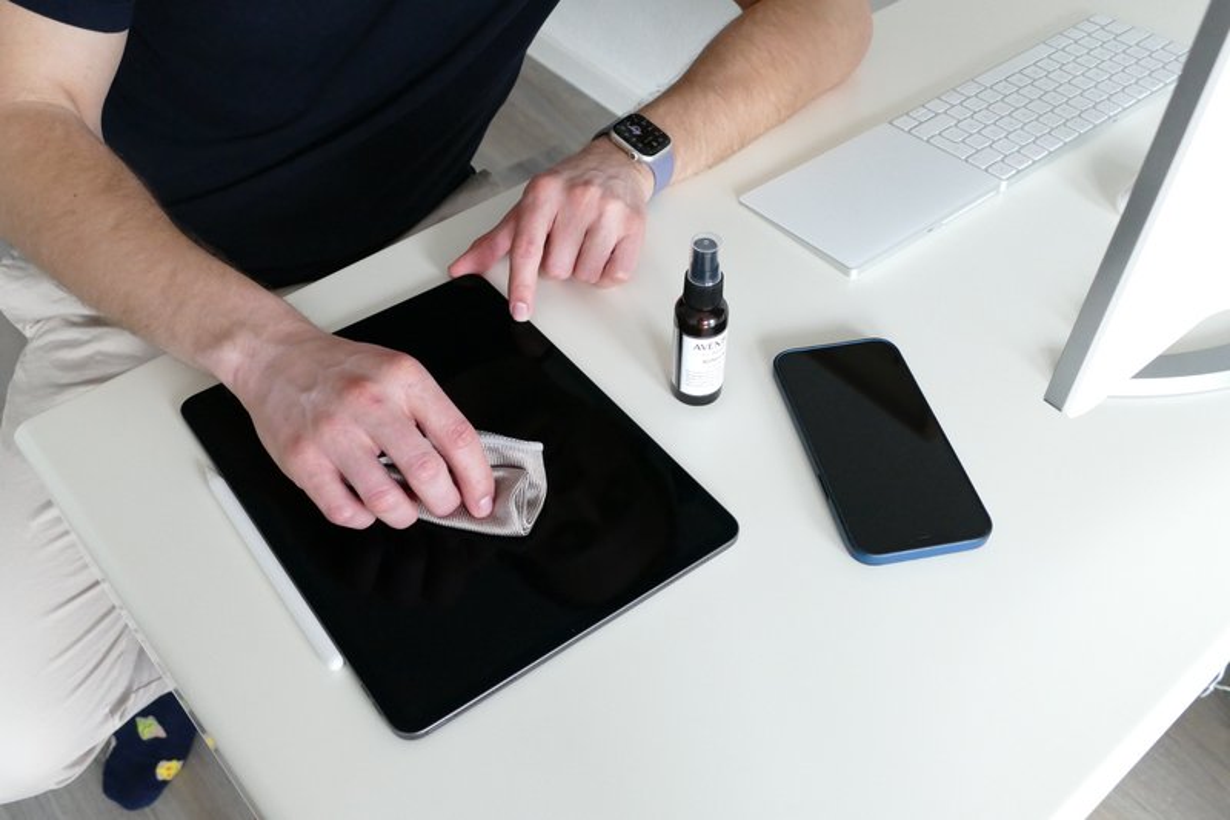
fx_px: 1127
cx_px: 615
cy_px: 410
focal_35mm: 33
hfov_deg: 57.2
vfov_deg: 40.0
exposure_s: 1/80
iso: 1600
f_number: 3
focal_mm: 12.12
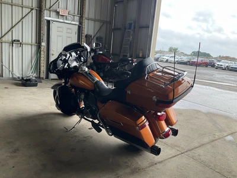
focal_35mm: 29
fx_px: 199
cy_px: 89
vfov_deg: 48.2
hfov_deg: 61.7
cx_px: 118
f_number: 1.8
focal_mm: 3
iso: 25
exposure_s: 1/172
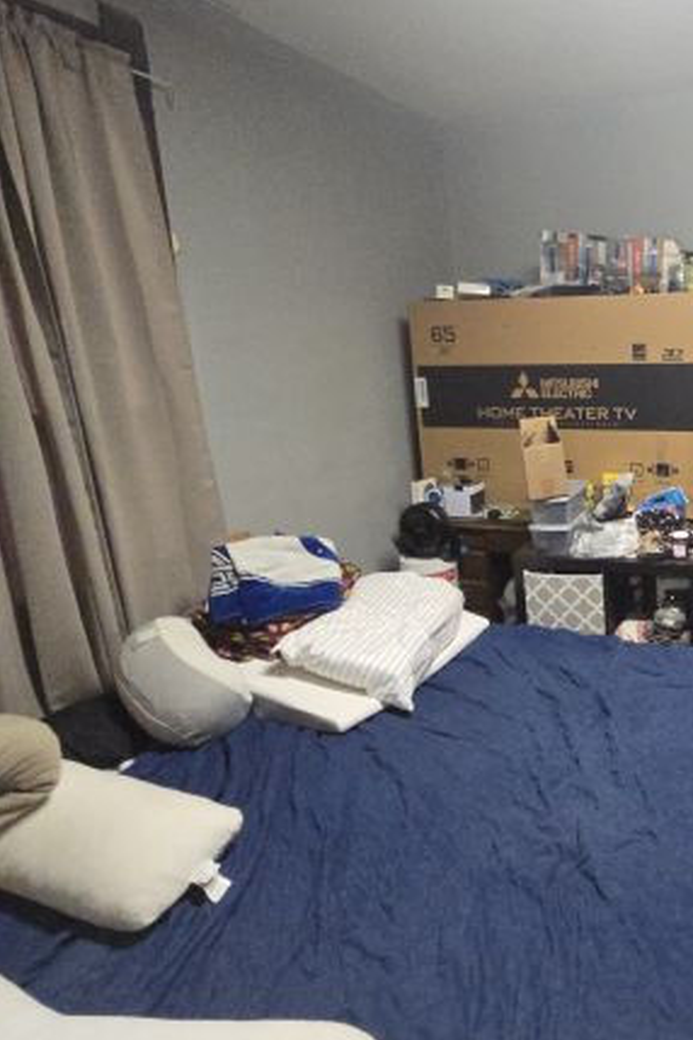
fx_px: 606
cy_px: 465
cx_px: 651
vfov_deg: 80.9
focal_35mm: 21
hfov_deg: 51.0
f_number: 2.2
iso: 640
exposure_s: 1/60
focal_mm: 2.2
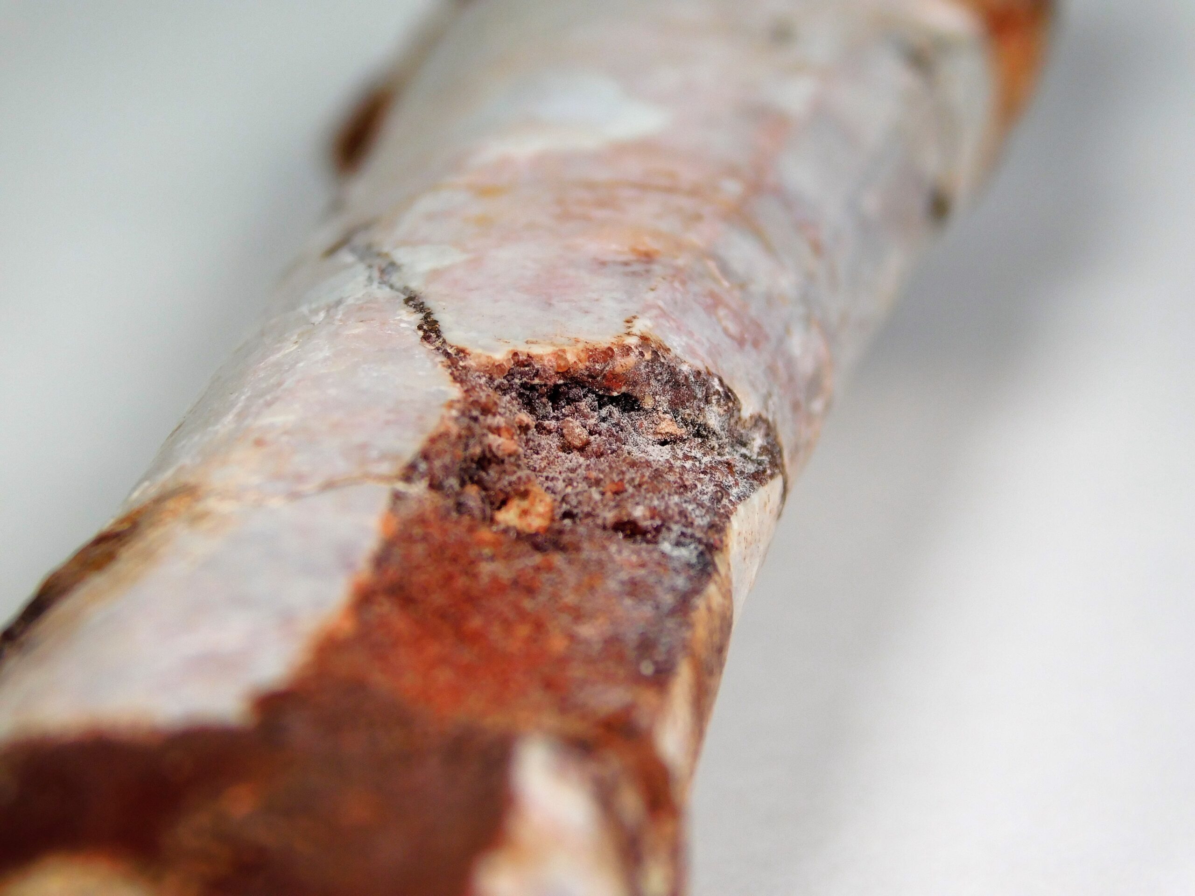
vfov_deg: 6.4
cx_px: 598
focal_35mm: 232
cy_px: 448
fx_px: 8009
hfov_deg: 8.5
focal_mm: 41.3
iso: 125
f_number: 5.6
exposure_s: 1/160
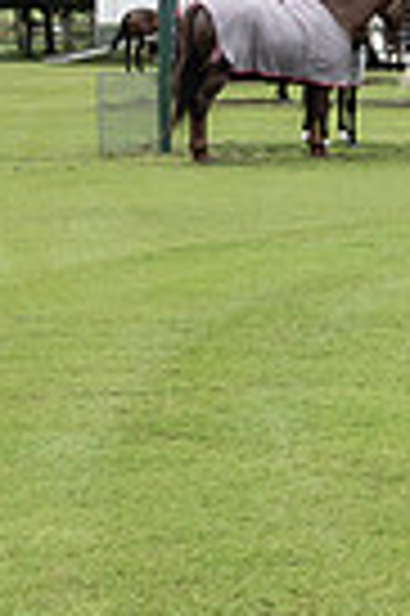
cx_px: 1239
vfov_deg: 17.5
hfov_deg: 9.3
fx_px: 1987
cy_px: 120
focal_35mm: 116
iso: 200
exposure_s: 1/400
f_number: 5.6
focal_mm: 10.9
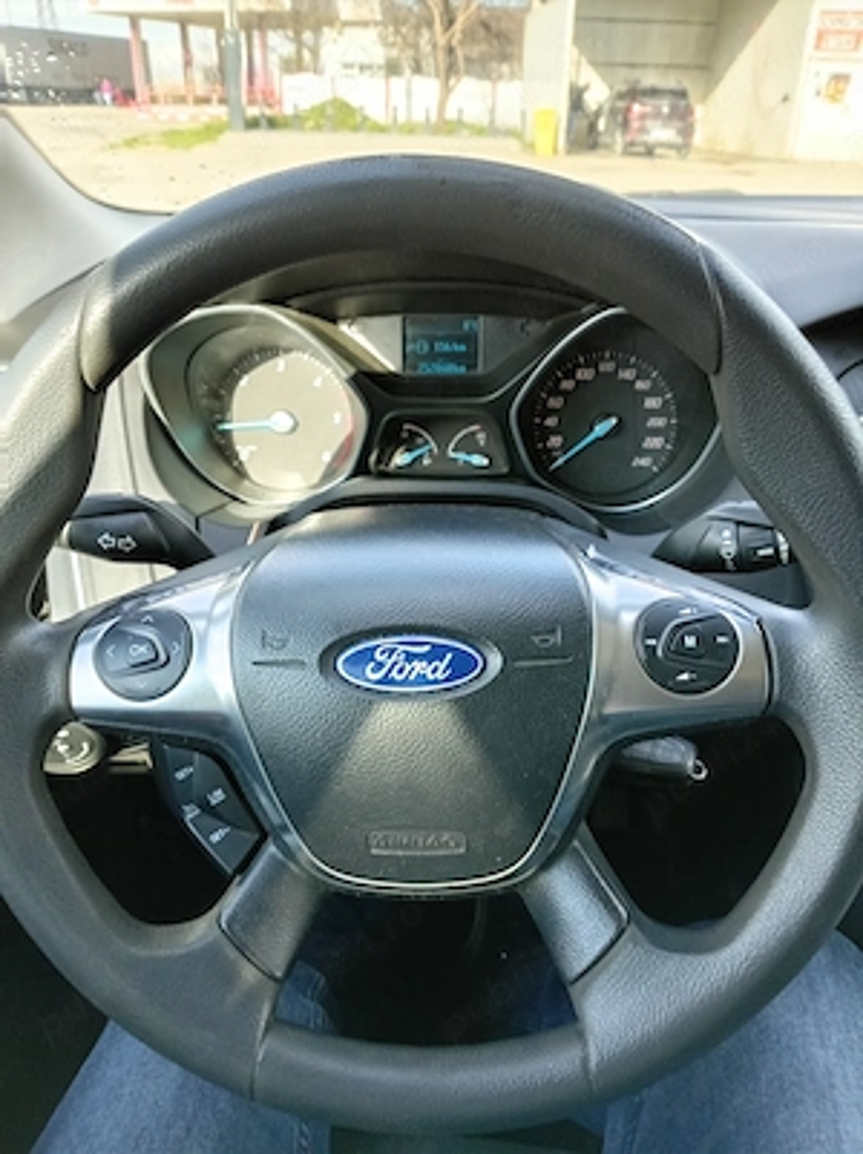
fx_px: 832
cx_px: 432
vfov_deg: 69.4
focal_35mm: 25
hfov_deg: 54.8
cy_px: 577
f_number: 1.8
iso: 188
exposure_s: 1/100
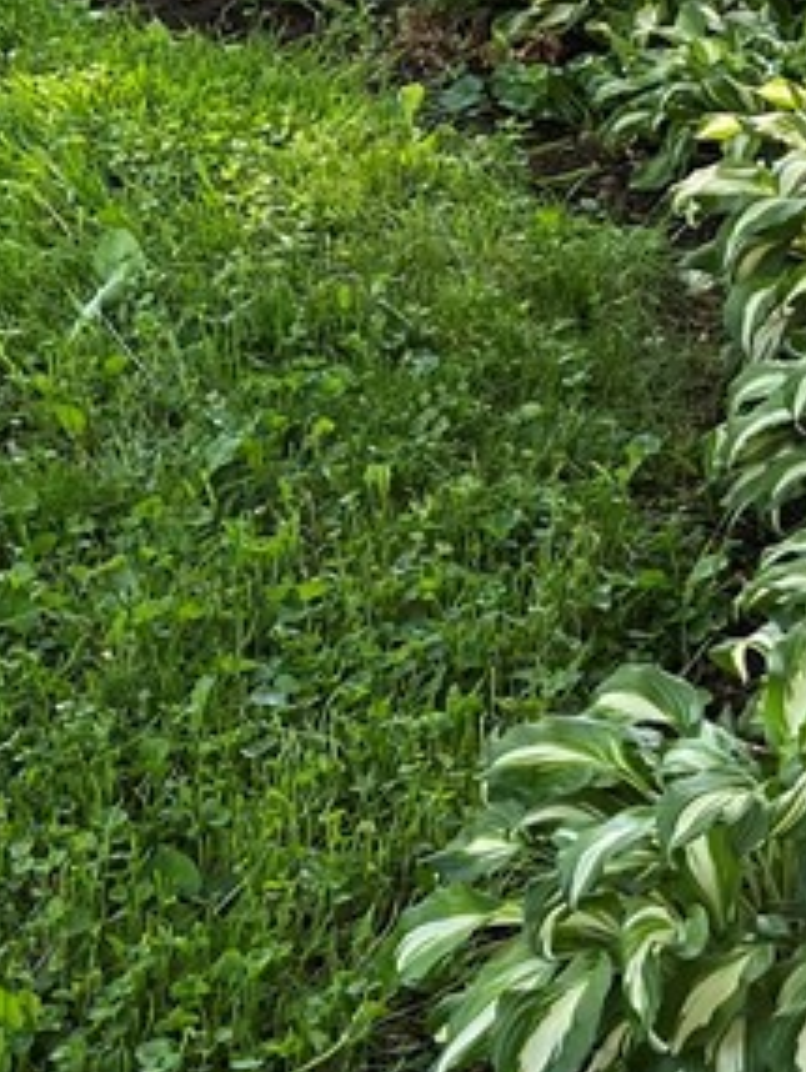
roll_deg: -11.6
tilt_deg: -24.6
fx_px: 2883
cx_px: 1308
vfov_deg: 21.1
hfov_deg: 14.5
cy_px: 588
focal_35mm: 93
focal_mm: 5.1
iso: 50
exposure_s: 1/285
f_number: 1.6
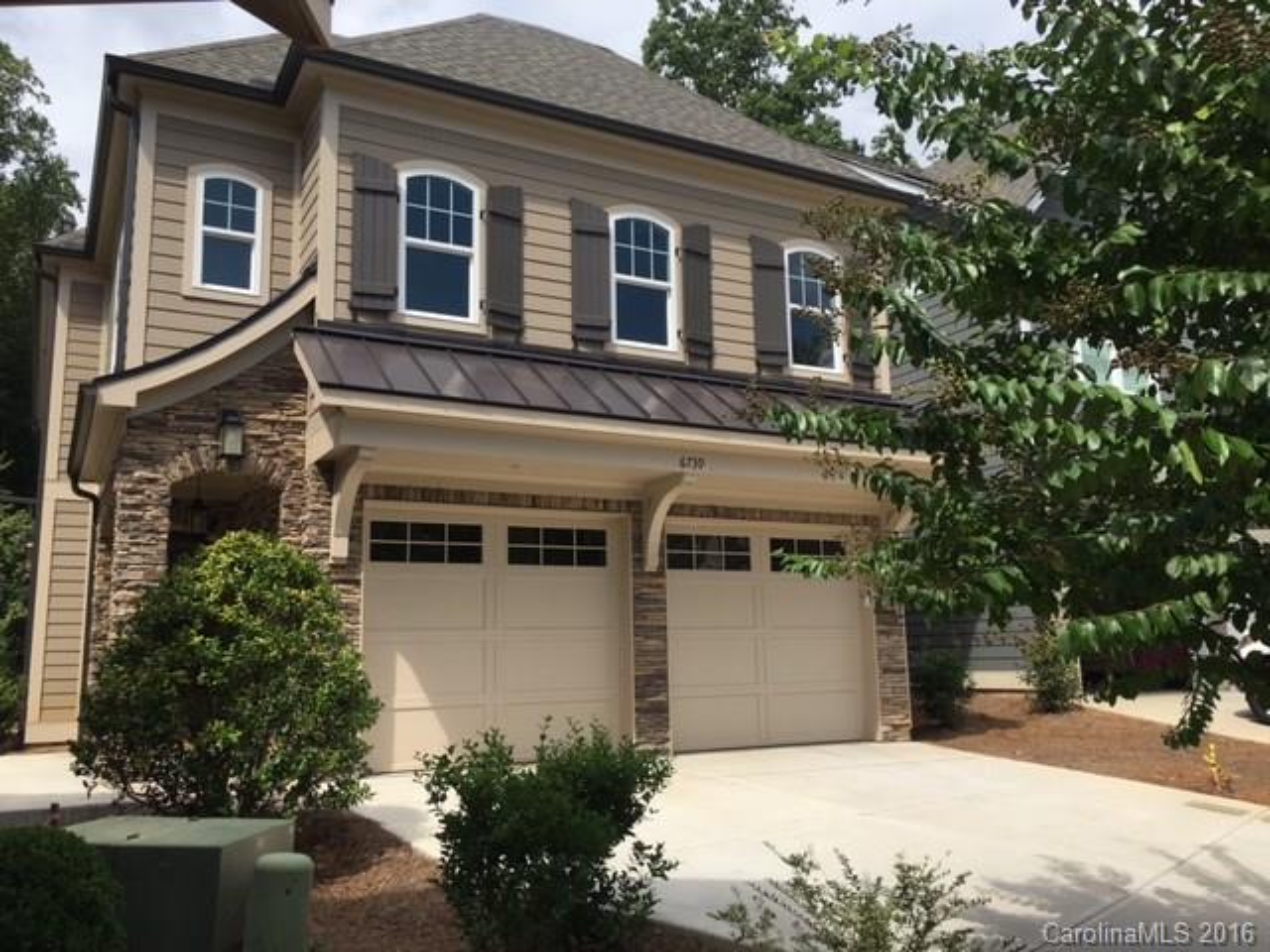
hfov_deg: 61.7
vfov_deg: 48.2
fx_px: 1064
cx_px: 635
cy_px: 476
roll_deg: +0.2
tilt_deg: +12.6
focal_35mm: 29
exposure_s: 1/1603
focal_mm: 4.15
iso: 25
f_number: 2.2
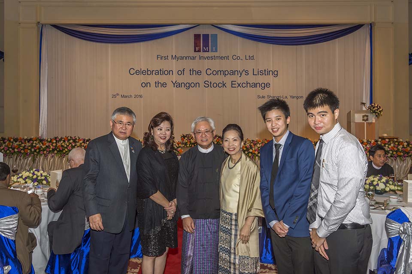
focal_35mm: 32
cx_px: 206
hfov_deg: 58.7
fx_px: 366
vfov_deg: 41.1
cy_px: 137
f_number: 8
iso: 640
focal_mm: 32
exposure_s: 1/250
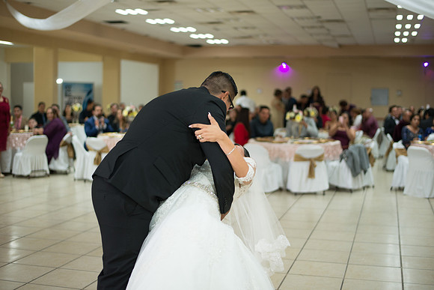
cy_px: 145
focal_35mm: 50
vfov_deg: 27.0
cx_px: 217
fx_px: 603
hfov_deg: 39.6
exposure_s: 1/125
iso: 800
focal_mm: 50
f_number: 1.8
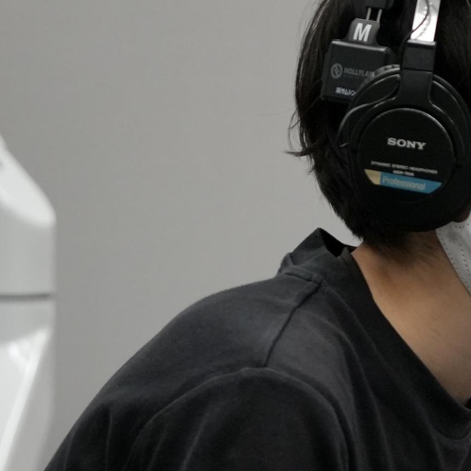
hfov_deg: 4.4
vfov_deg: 4.5
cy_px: 296
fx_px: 6034
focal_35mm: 392
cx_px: 813
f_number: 4
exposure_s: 1/200
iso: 1600
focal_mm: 103
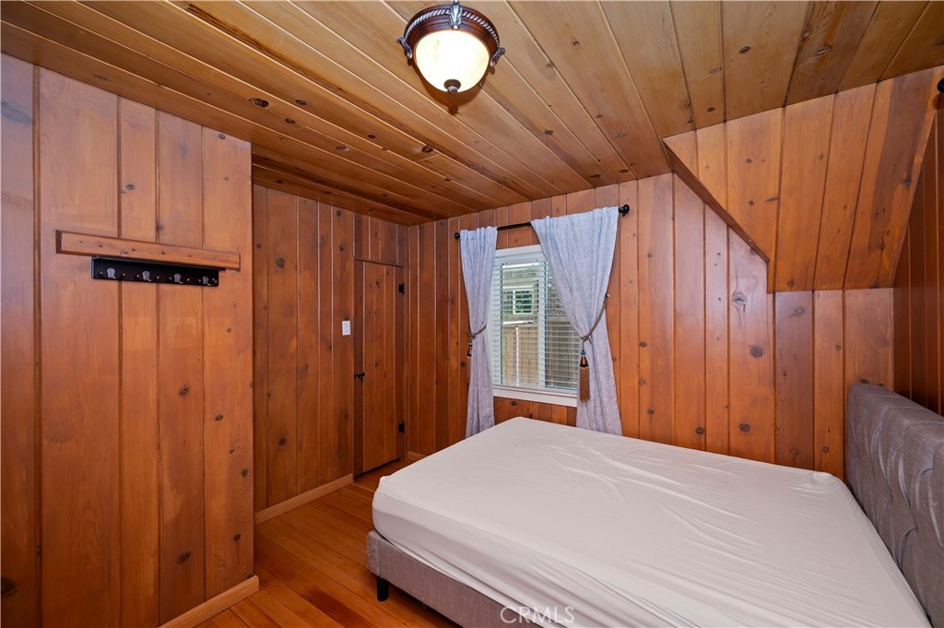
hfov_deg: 104.3
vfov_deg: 81.1
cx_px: 472
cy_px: 314
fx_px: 367
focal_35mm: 14
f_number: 8
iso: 400
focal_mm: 14
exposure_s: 1/20
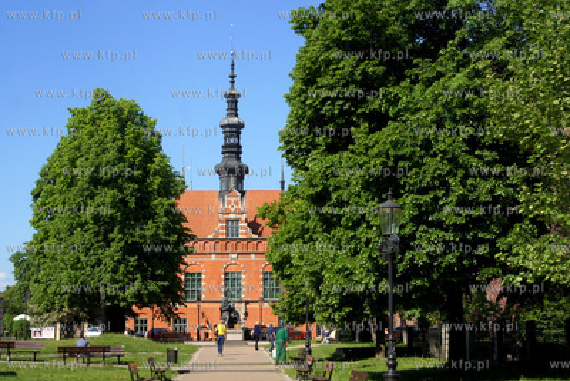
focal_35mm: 60
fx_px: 950
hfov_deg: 33.4
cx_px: 285
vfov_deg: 22.6
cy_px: 190
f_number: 8
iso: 200
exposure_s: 1/640
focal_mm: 40
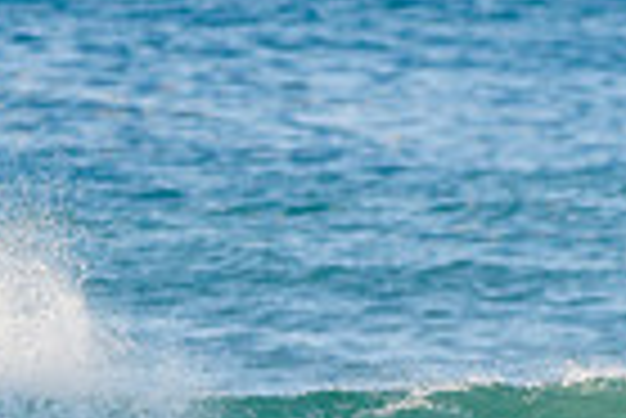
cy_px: 649
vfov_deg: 0.7
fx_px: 36189
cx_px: 266
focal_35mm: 2079
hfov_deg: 1.0
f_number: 5.6
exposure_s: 1/1600
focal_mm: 500
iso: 280
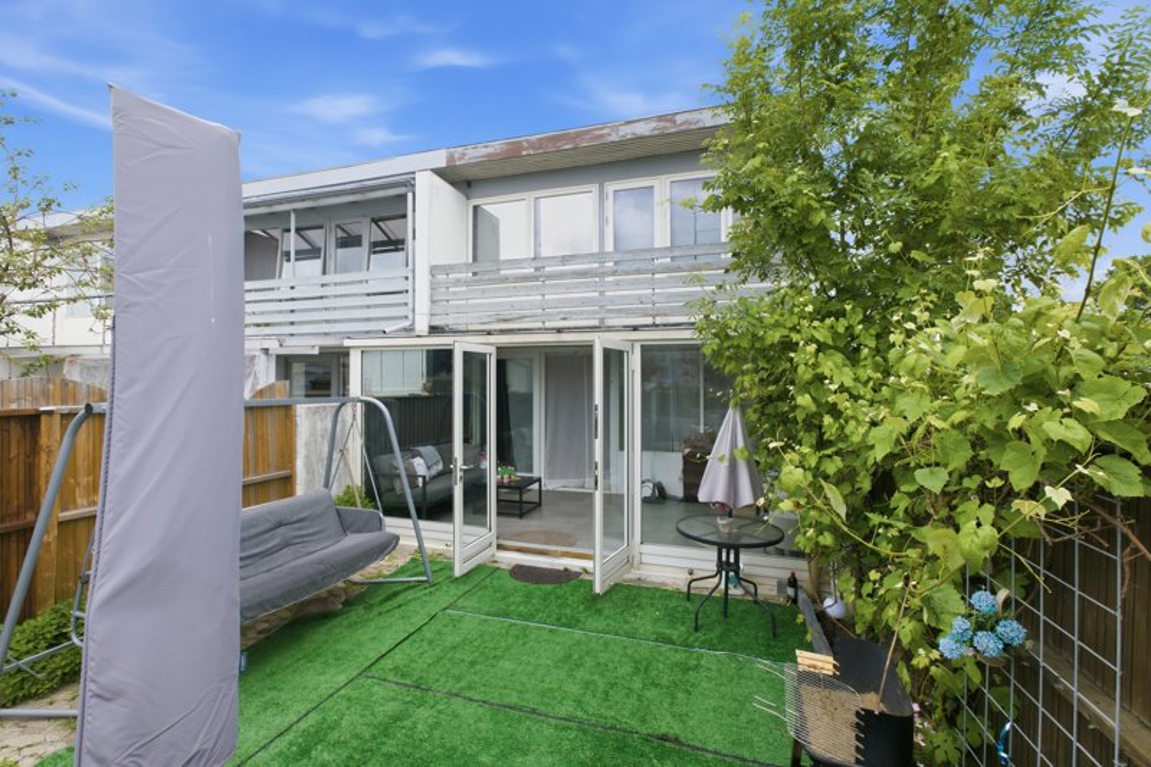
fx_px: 479
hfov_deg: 100.4
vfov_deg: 77.3
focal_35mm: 15
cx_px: 576
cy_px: 384
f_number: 8
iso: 200
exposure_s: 1/200
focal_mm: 10
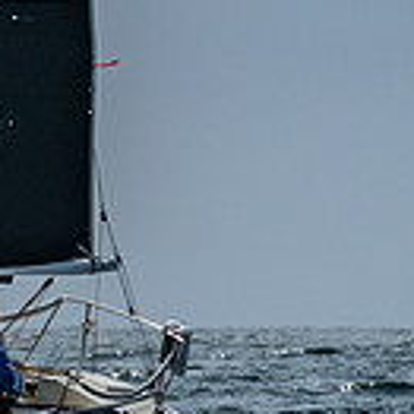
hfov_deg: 1.7
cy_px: -28
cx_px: -390
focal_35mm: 1051
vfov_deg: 1.7
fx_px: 14221
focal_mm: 135
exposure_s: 1/4000
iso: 200
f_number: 6.3
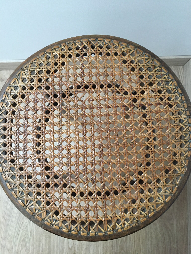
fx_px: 213
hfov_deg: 48.2
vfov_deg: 61.7
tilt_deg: -79.5
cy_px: 127
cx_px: 96
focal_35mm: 29
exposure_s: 1/33
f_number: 2.2
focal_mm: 4.15
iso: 200
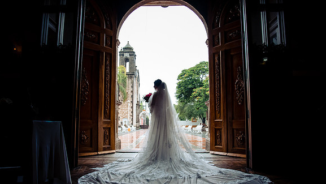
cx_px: 158
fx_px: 233
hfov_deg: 69.8
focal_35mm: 27
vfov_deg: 42.9
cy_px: 96
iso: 2000
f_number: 5.6
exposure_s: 1/400
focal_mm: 24
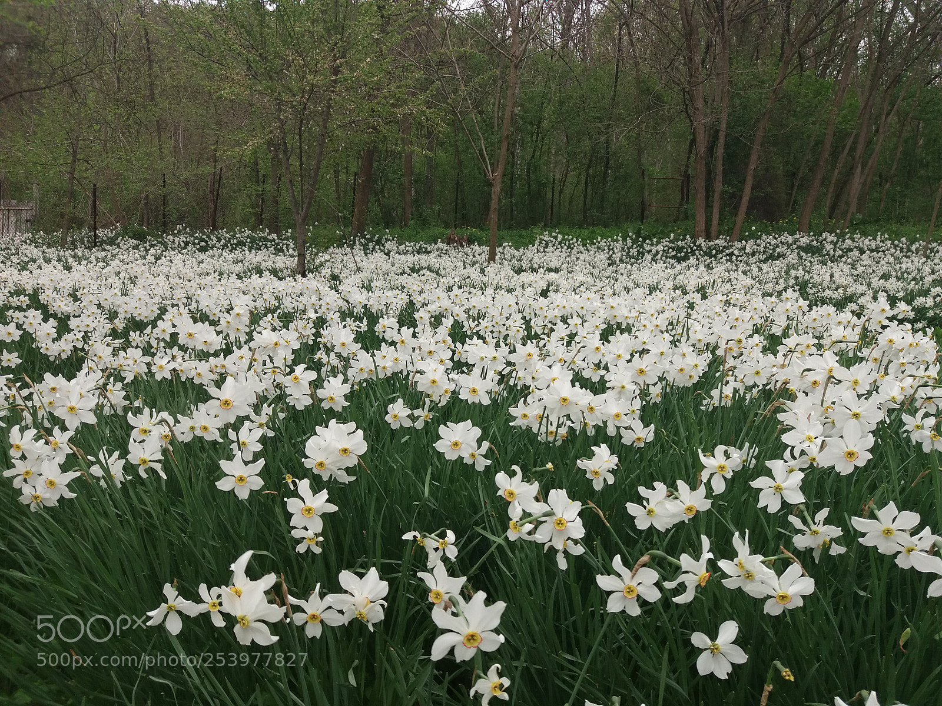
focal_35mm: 28
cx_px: 471
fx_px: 762
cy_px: 353
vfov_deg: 49.7
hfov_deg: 63.4
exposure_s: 1/168
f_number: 1.9
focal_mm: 3.7
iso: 64
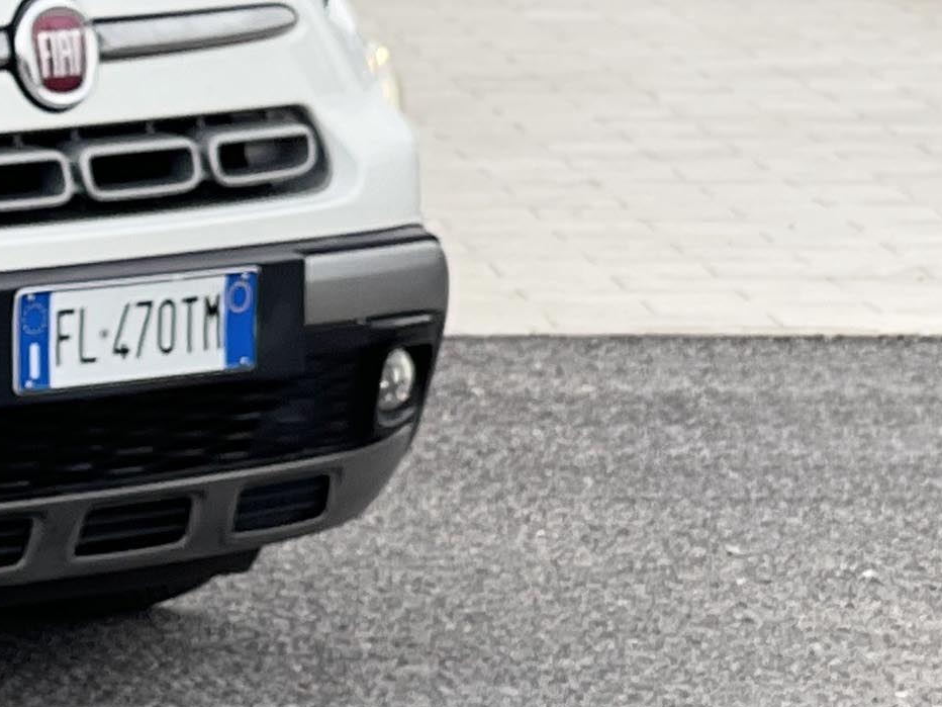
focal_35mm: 277
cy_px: -57
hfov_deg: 6.9
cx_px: -996
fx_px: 7538
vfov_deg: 5.4
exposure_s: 1/121
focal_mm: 7.5
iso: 20
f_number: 2.2
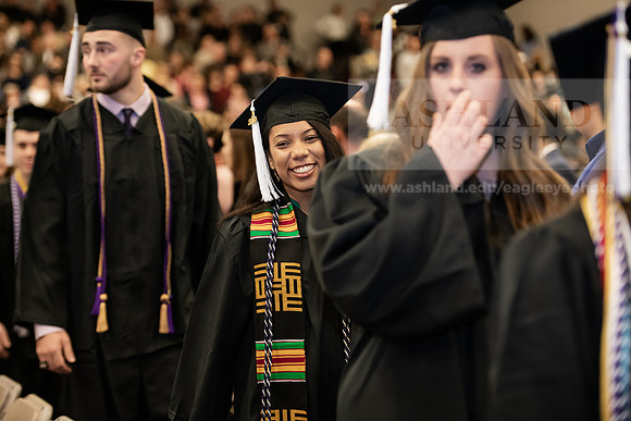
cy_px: 210
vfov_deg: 14.0
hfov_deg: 20.8
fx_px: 1718
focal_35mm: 98
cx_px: 316
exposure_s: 1/200
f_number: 3.2
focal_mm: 98
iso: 2000
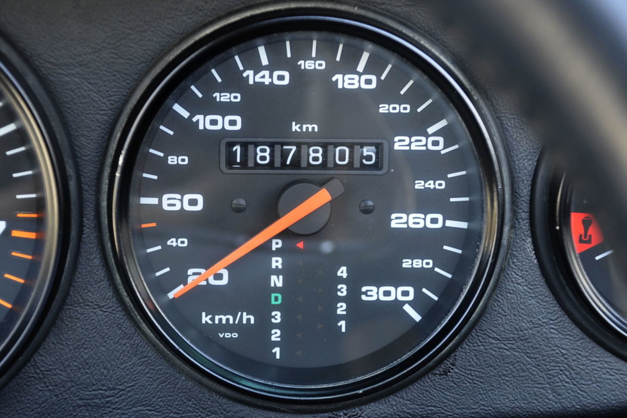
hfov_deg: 22.4
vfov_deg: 15.0
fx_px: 1585
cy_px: 215
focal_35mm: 91
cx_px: 305
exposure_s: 1/25
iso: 500
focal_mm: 58
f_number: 4.8
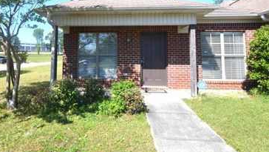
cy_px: 36
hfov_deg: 75.8
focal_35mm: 24
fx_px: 169
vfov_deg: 46.3
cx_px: 103
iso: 125
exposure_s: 1/250
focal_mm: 11
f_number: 8
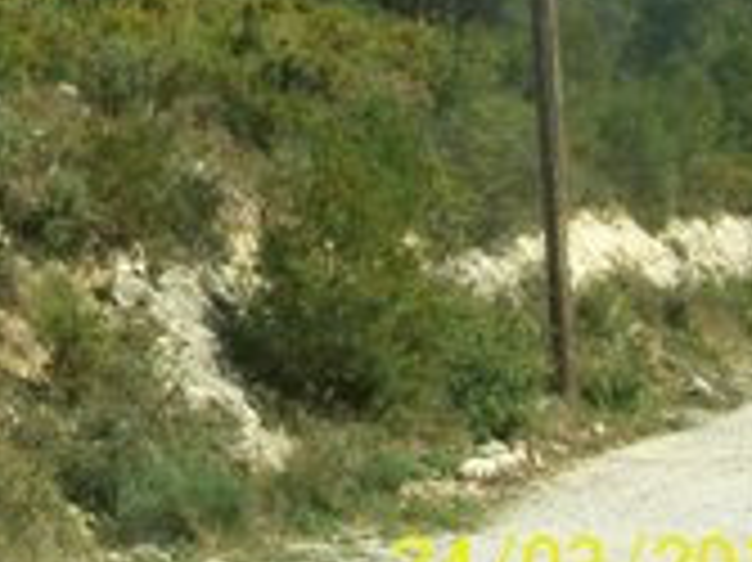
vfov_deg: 14.1
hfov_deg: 18.1
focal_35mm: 102
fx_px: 2214
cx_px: -189
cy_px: -83
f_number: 5.5
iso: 80
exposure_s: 1/400
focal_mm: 5.7
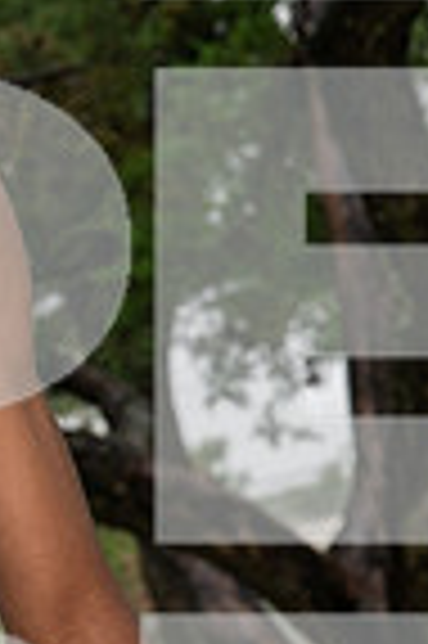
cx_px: -529
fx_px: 3807
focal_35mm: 213
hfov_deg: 6.2
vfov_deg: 9.7
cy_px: 305
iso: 500
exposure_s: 1/250
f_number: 6.3
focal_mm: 50
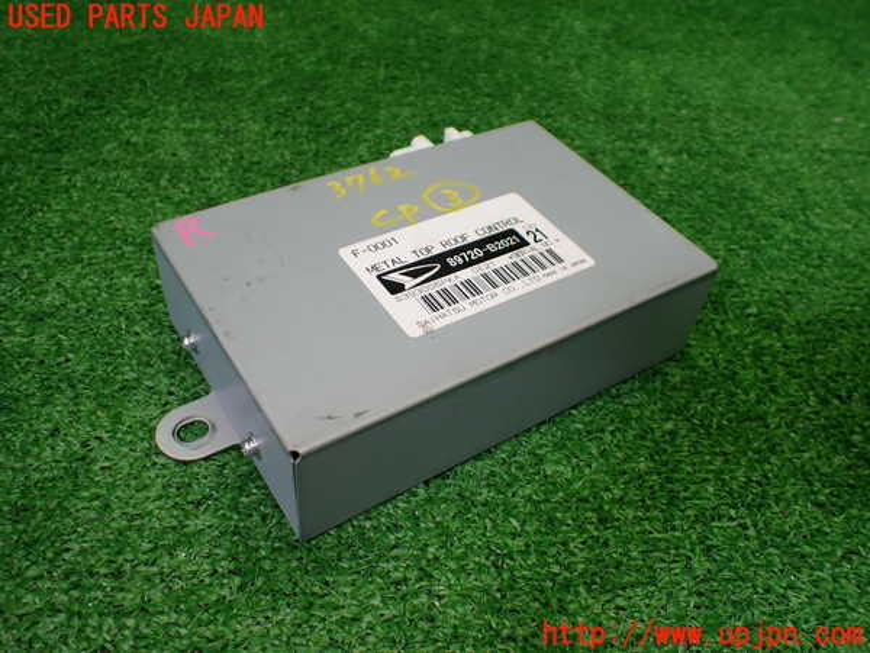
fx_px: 754
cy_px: 326
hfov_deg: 60.0
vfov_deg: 46.8
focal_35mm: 30
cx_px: 435
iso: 125
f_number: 2.3
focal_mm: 5.4
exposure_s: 1/125
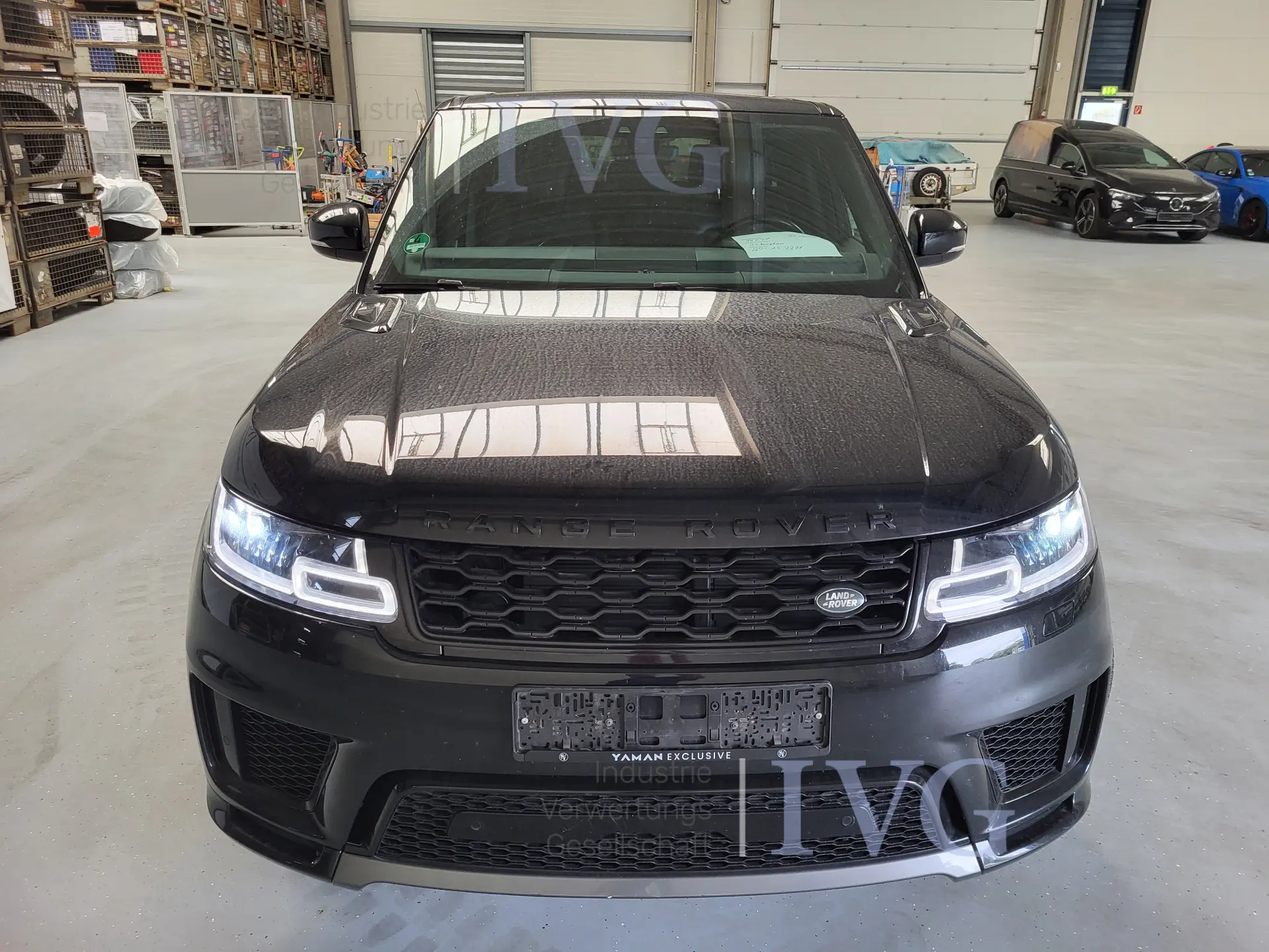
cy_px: 476
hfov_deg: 67.3
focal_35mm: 26
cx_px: 634
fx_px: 953
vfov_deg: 53.1
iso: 160
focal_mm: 5.4
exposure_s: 1/100
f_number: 1.8
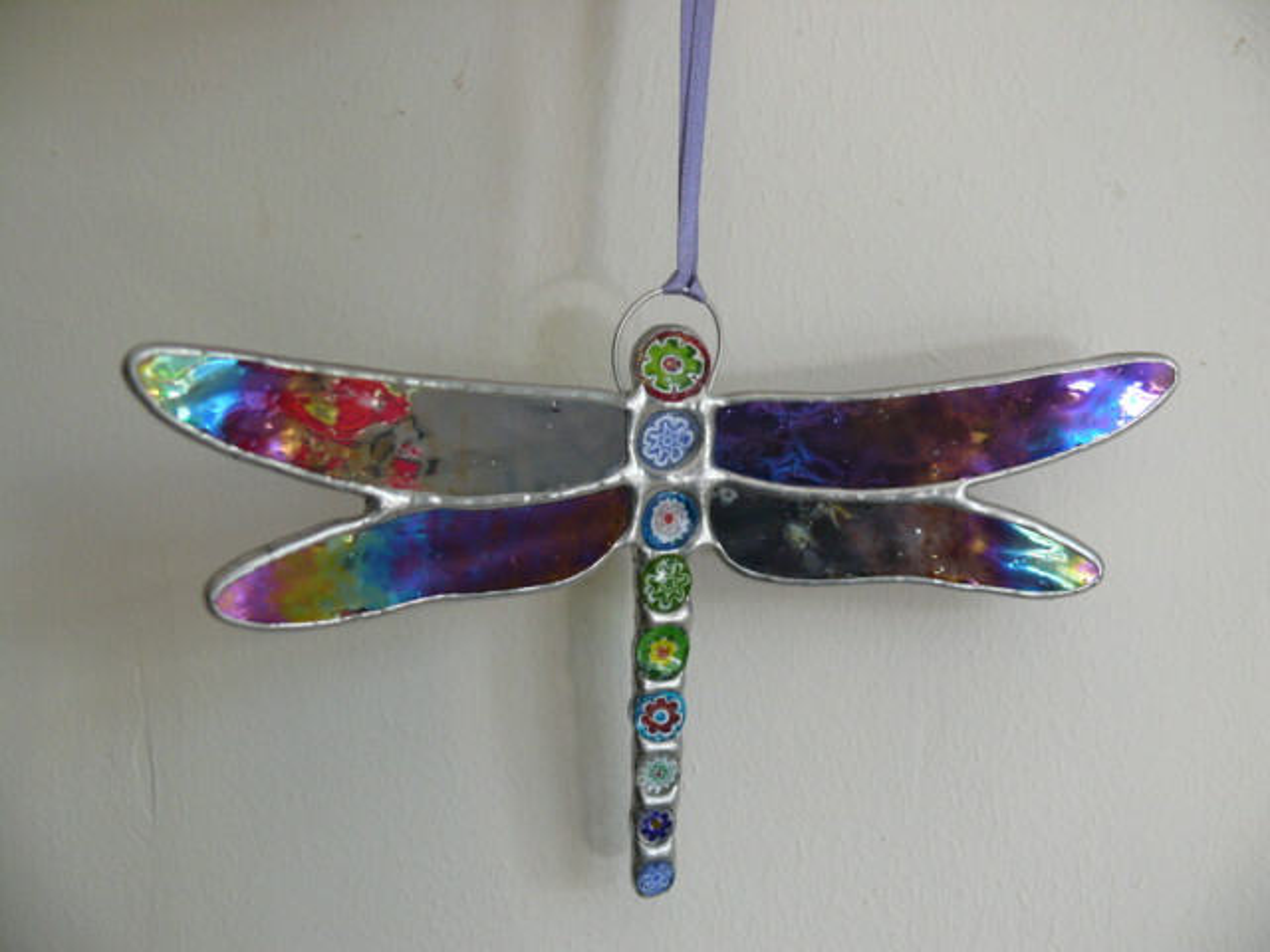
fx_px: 1284
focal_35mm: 35
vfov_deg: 40.7
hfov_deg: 52.6
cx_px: 635
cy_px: 476
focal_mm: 7.4
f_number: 2.8
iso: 125
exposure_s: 1/125
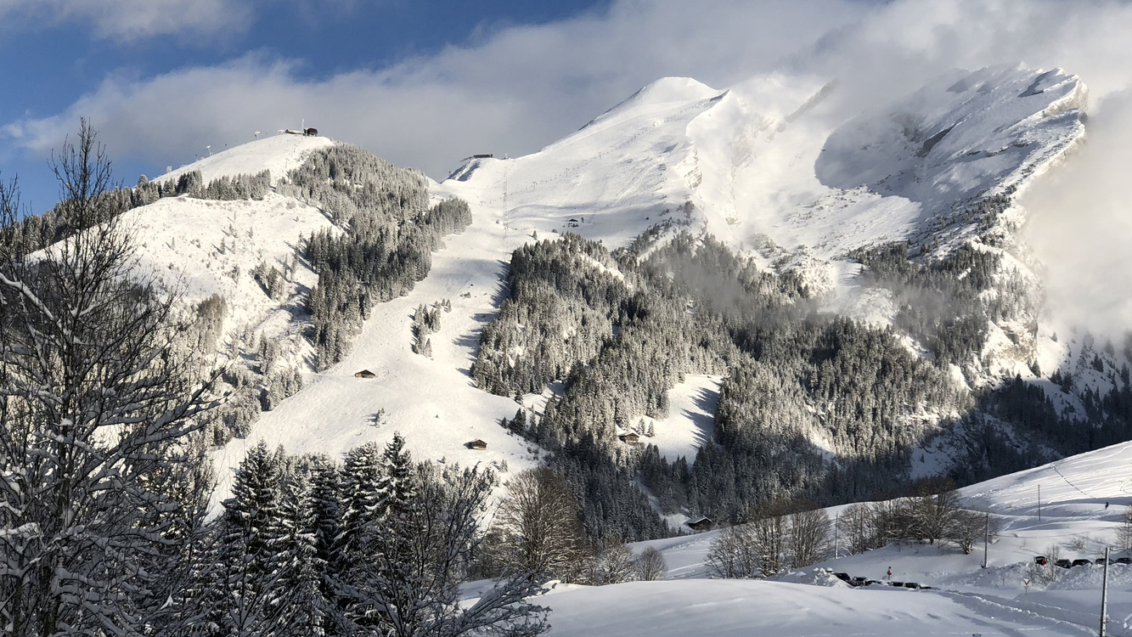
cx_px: 505
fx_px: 2041
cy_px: 418
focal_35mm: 68
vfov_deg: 17.7
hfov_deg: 31.0
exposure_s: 1/2288
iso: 16
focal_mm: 6
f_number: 2.4
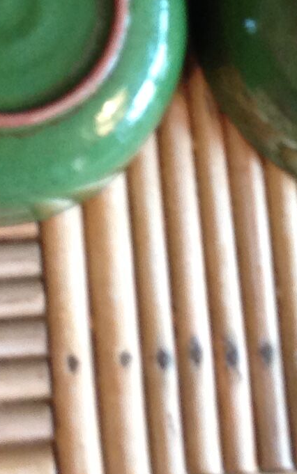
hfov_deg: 9.3
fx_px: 1825
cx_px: 56
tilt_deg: -74.1
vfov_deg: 14.1
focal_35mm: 141
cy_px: -167
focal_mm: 4.28
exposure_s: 1/17
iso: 125
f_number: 2.4
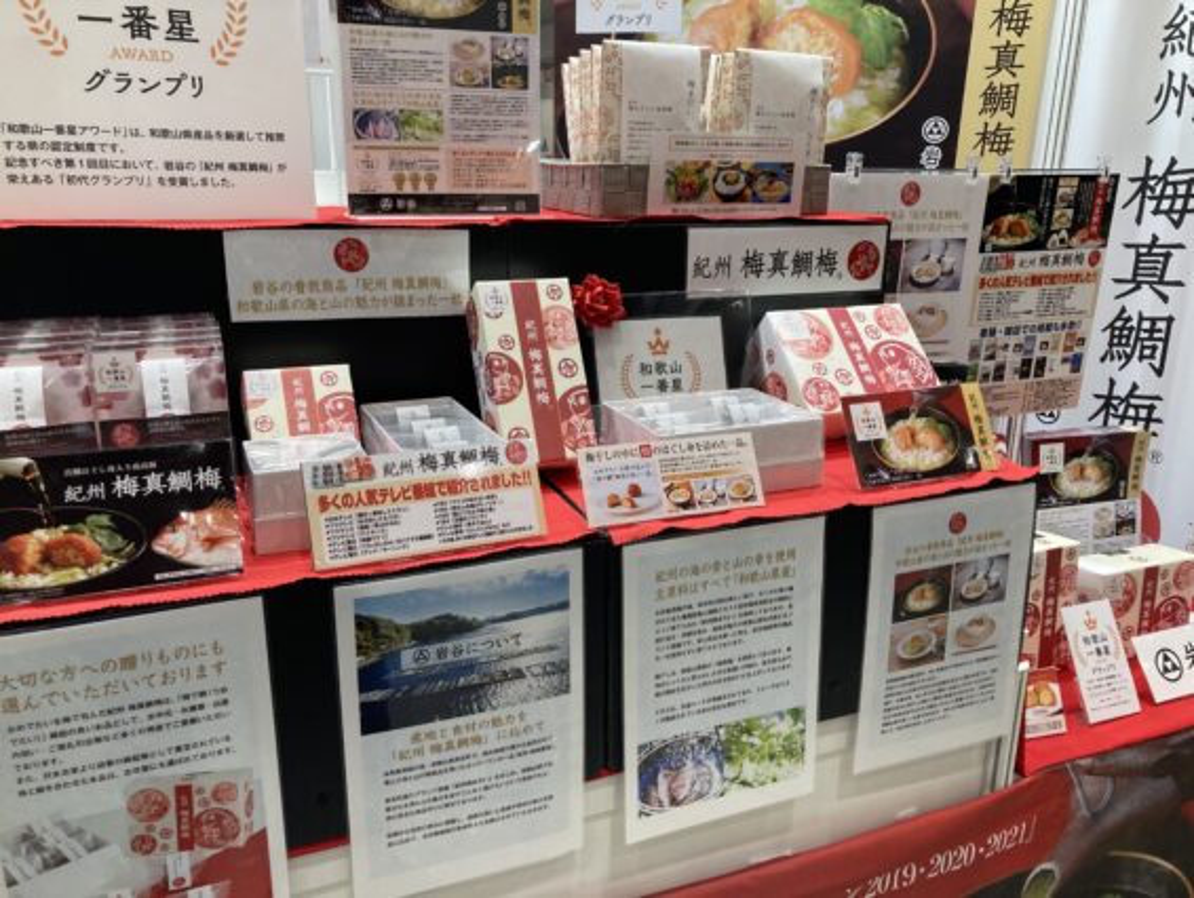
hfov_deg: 63.4
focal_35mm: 28
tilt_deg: -14.9
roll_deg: -1.6
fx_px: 967
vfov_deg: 49.8
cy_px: 449
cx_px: 597
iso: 80
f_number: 1.8
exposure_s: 1/100
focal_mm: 3.99
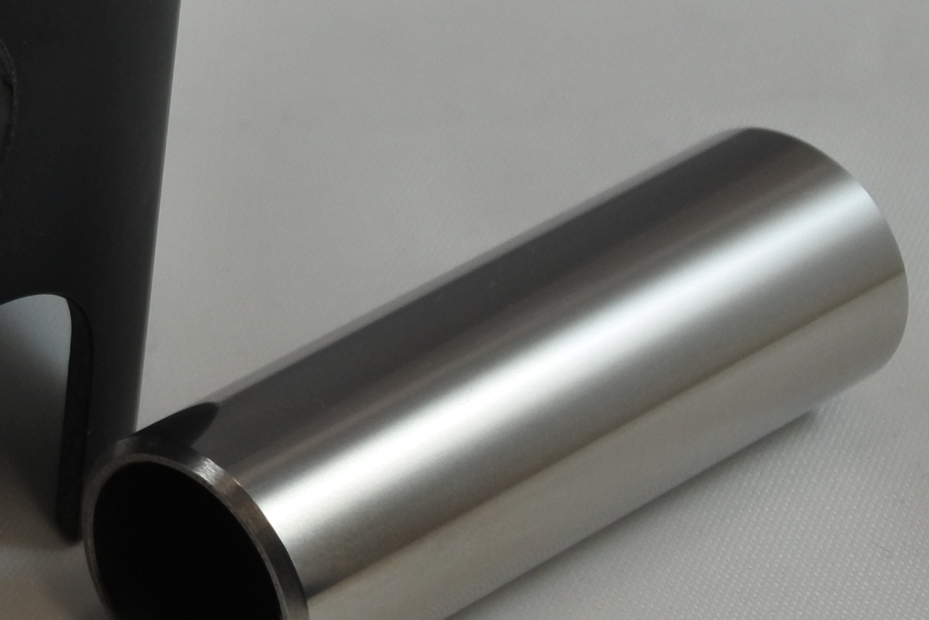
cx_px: -600
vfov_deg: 8.5
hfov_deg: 12.0
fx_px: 4155
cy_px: -78
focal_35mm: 161
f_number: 5
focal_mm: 16.8
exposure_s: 1/125
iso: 200
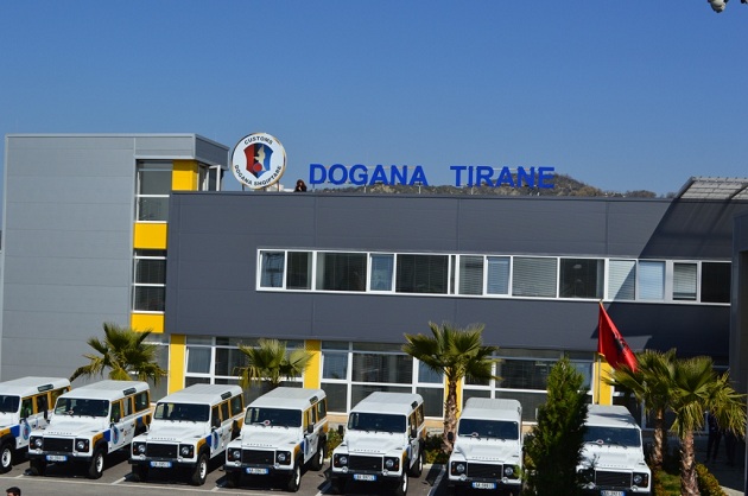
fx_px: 1089
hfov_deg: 37.9
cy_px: 248
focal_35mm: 52
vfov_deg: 25.7
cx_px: 374
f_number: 11
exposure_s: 1/500
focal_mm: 35
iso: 160
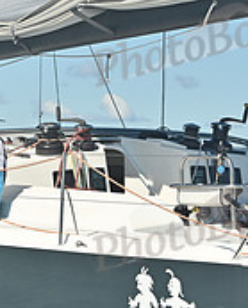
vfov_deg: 8.8
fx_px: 2013
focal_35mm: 220
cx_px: 2
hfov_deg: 7.0
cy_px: 158
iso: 250
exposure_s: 1/1600
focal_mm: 70
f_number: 7.1
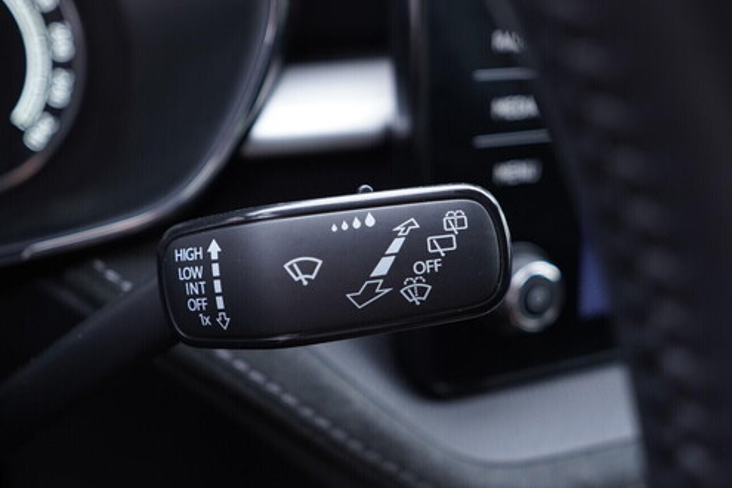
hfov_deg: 48.4
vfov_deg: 33.4
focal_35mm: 40
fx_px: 813
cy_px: 234
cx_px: 331
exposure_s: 1/40
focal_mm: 24
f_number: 2.8
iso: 400
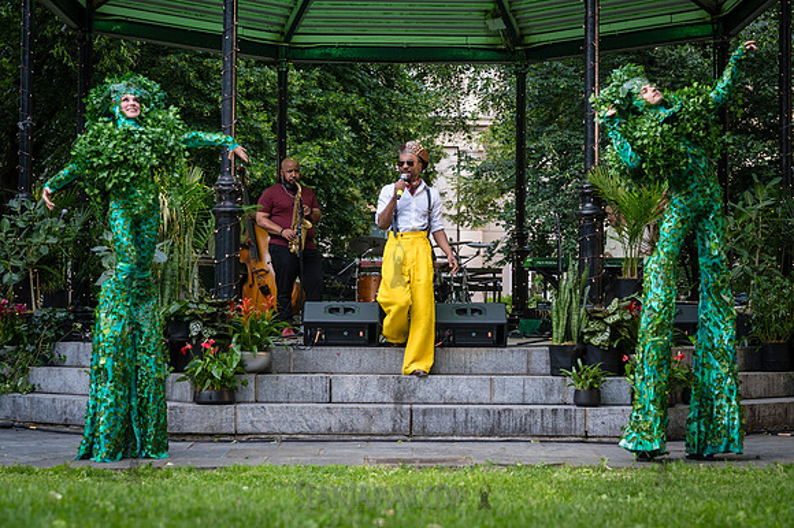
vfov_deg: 18.6
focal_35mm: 73
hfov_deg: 27.7
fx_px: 1609
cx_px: 397
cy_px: 264
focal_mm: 73
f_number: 4
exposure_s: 1/250
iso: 800
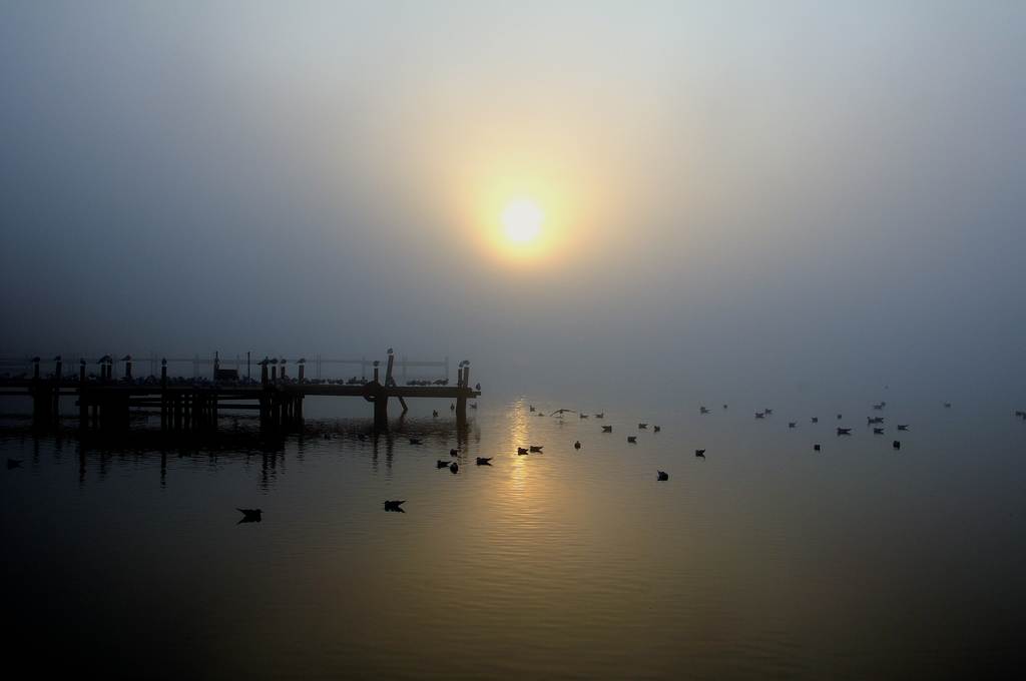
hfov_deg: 37.9
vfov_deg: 25.7
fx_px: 1494
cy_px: 340
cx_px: 513
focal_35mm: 52
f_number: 8
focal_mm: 35
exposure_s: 1/250
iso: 200
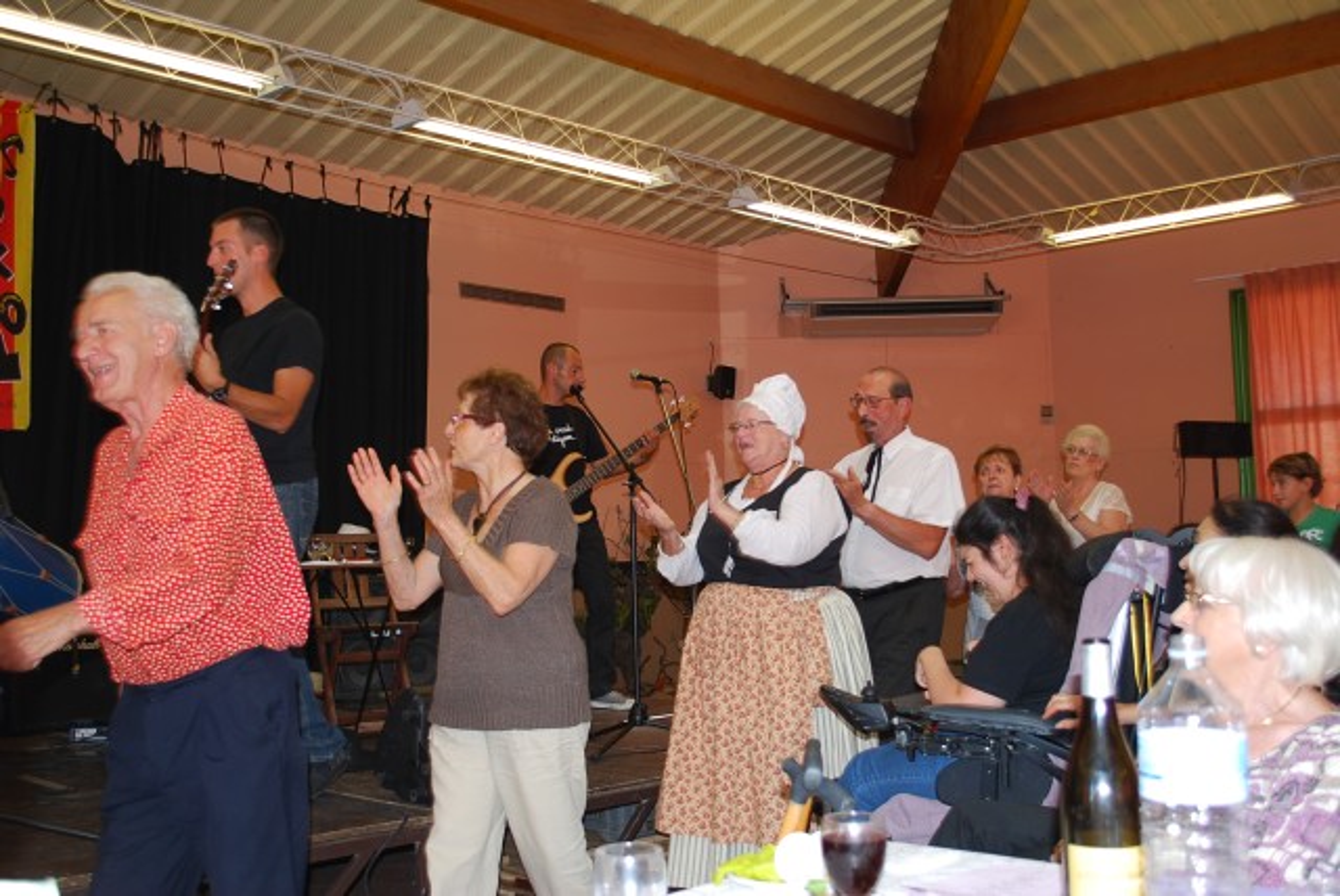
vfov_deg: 36.9
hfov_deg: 53.1
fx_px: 1341
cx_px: 670
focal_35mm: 36
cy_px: 448
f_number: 4.2
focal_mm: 24
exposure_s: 1/60
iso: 200
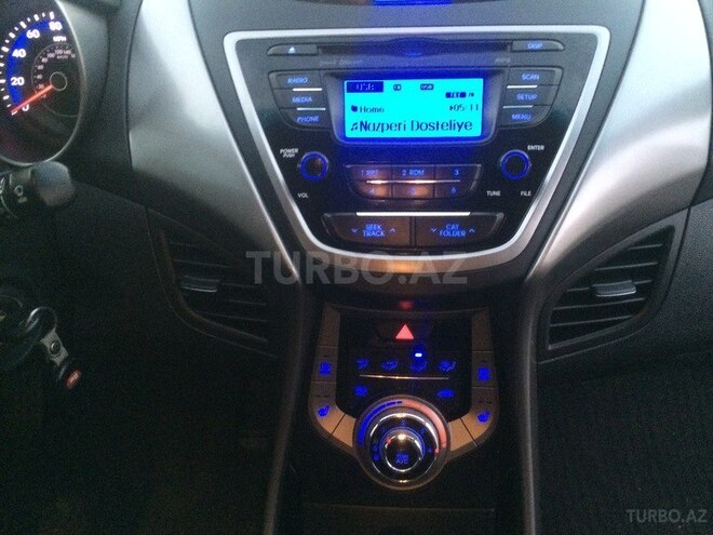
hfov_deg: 61.7
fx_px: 597
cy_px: 268
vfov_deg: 48.2
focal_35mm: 29
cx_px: 356
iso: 320
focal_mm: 4.15
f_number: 2.2
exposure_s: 1/17
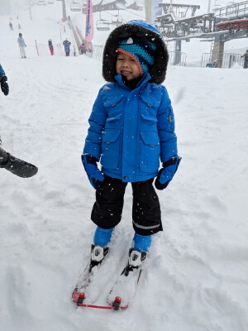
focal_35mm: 27
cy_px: 166
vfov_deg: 65.3
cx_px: 124
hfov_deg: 51.4
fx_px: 258
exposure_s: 1/1799
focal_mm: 4.44
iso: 76
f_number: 1.8
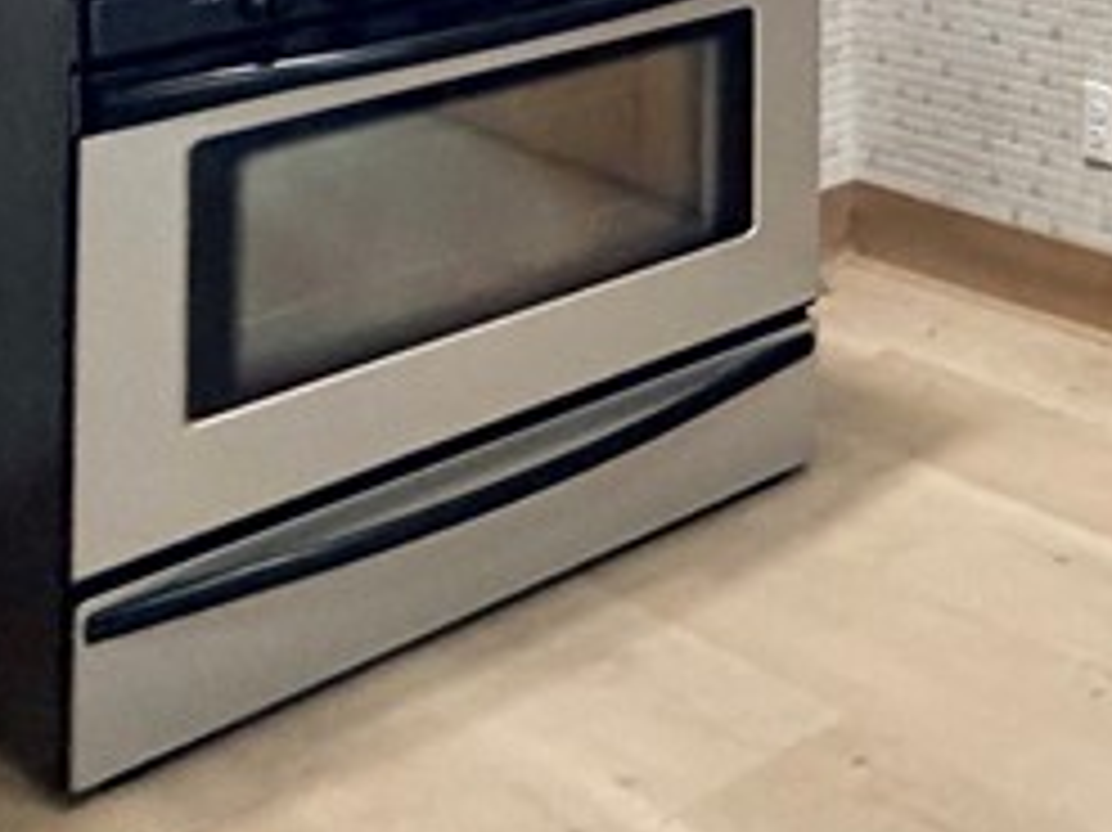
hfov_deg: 20.9
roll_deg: +0.9
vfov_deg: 19.8
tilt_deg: +0.9
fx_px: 1862
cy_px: -585
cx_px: 2062
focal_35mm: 58
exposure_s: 1/120
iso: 320
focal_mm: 2.22
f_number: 2.2
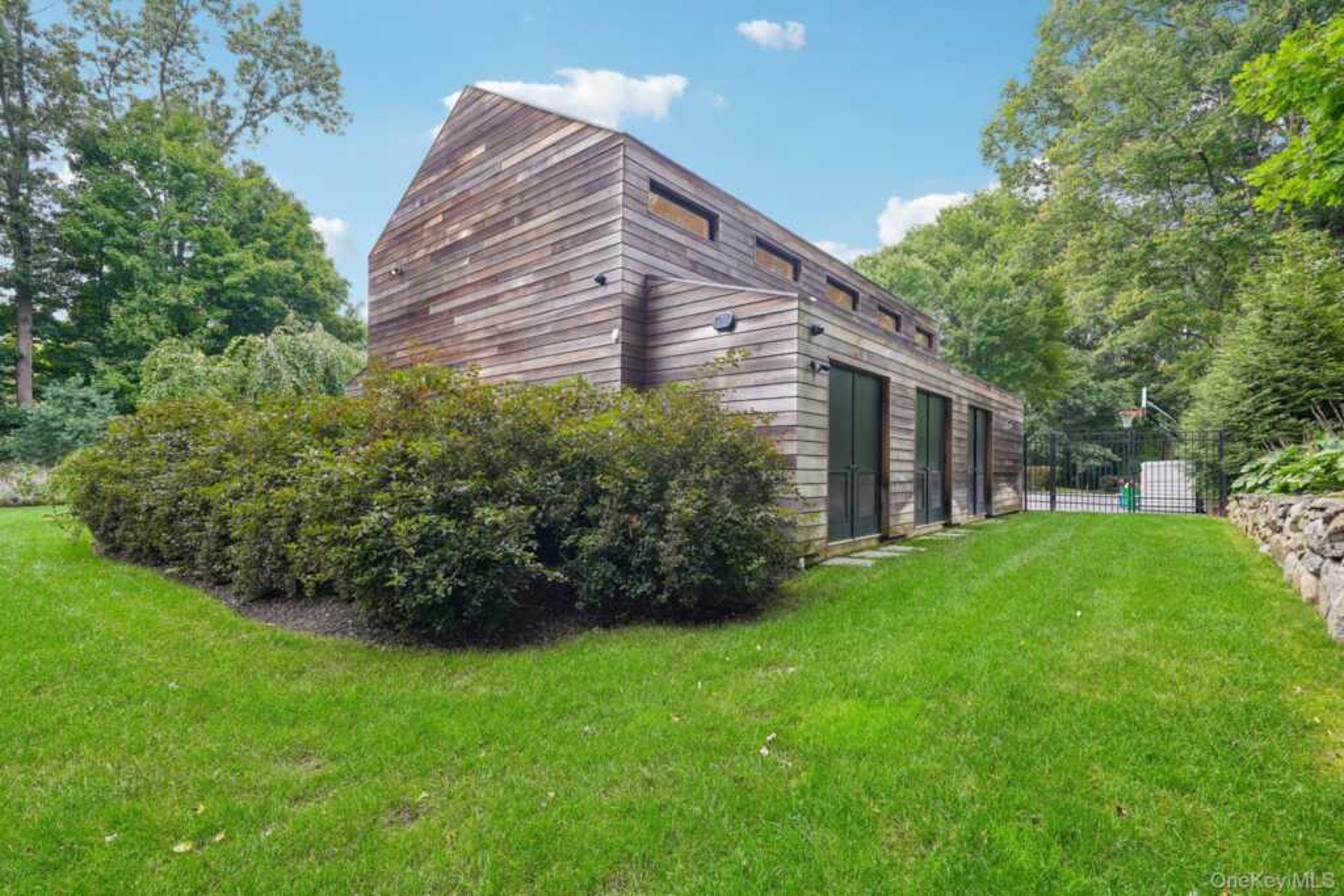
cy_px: 448
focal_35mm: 16
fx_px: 616
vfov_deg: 72.1
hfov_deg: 95.0
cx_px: 672
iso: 400
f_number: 8
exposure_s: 1/8
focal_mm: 16.5
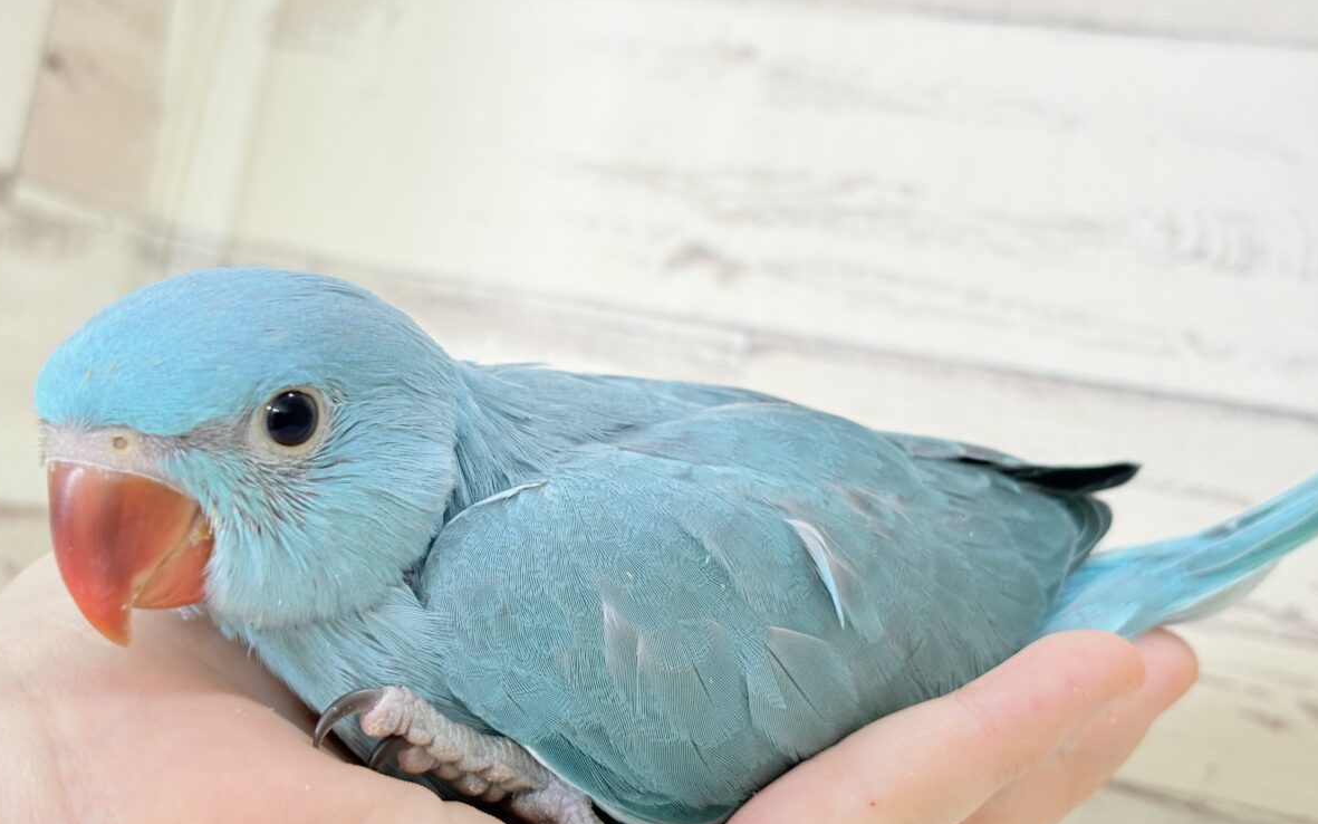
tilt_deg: -1.3
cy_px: 444
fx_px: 2011
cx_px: 654
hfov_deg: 36.3
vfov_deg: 23.1
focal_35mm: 56
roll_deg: -10.8
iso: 50
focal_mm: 5.96
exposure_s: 1/50
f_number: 1.6
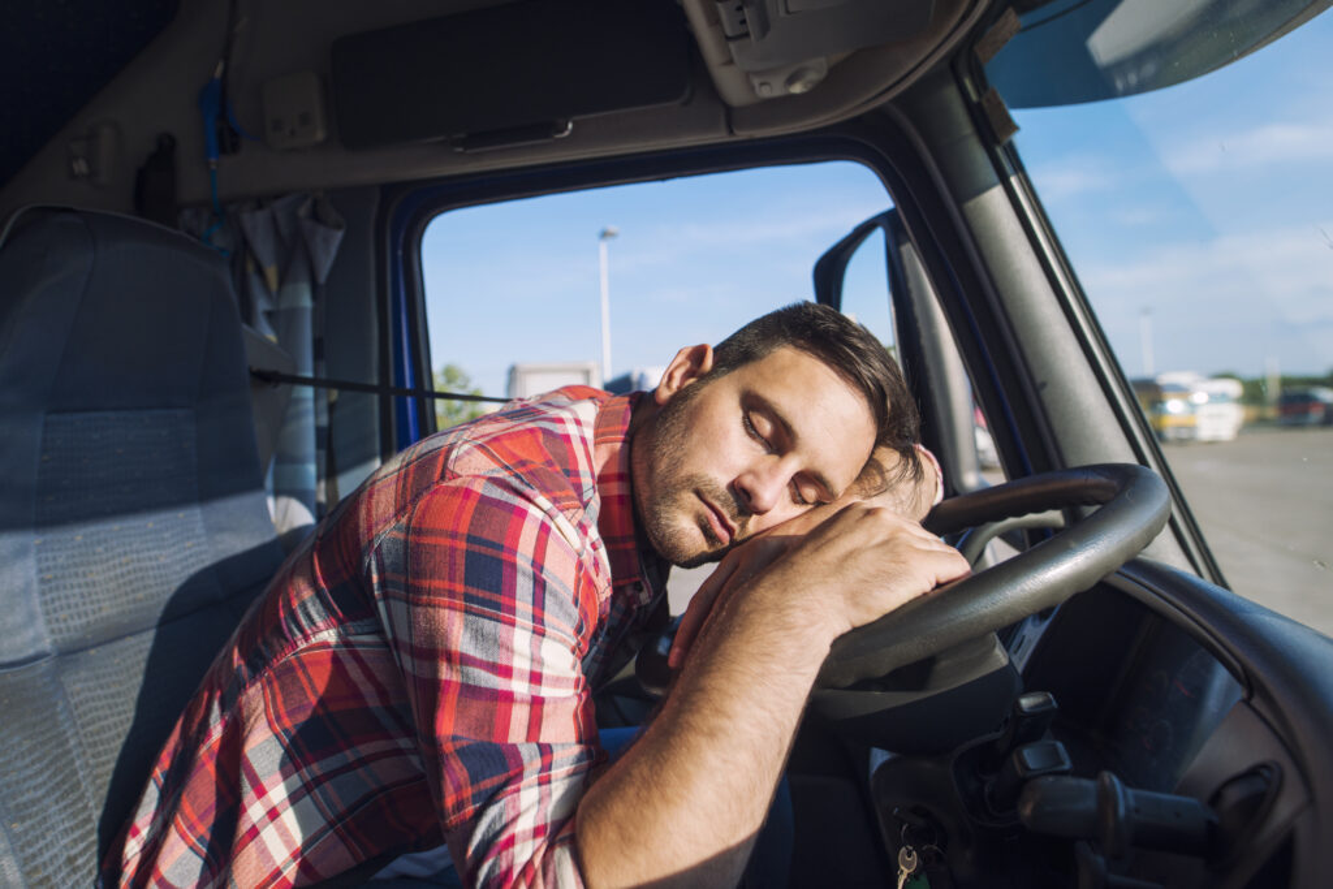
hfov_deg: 84.0
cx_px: 666
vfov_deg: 61.9
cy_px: 444
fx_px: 741
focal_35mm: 20
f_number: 3.5
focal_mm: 20
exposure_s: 1/1600
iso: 250
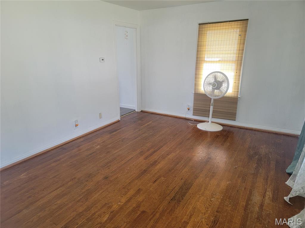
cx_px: 152
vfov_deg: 56.8
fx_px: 211
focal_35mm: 24
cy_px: 114
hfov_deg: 71.6
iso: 200
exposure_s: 1/120
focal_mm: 6.7
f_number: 1.8
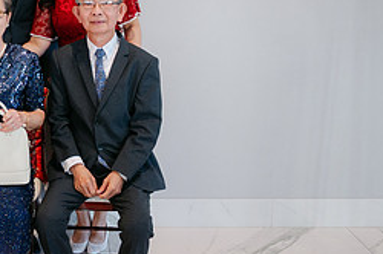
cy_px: 81
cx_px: 40
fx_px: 691
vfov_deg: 20.8
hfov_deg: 29.7
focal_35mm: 65
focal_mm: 28
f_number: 4
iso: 800
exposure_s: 1/100
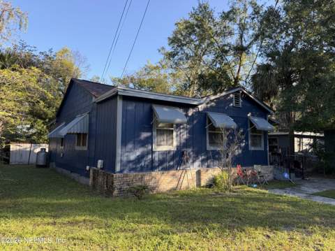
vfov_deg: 56.7
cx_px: 168
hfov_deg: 71.7
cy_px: 126
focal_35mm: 24
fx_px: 232
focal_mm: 6.76
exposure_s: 1/796
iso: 100
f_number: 1.78
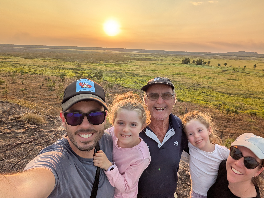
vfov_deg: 63.4
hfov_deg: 79.0
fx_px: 160
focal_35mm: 21
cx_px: 132
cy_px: 99
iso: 28
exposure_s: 1/734
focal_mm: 2.74
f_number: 2.2
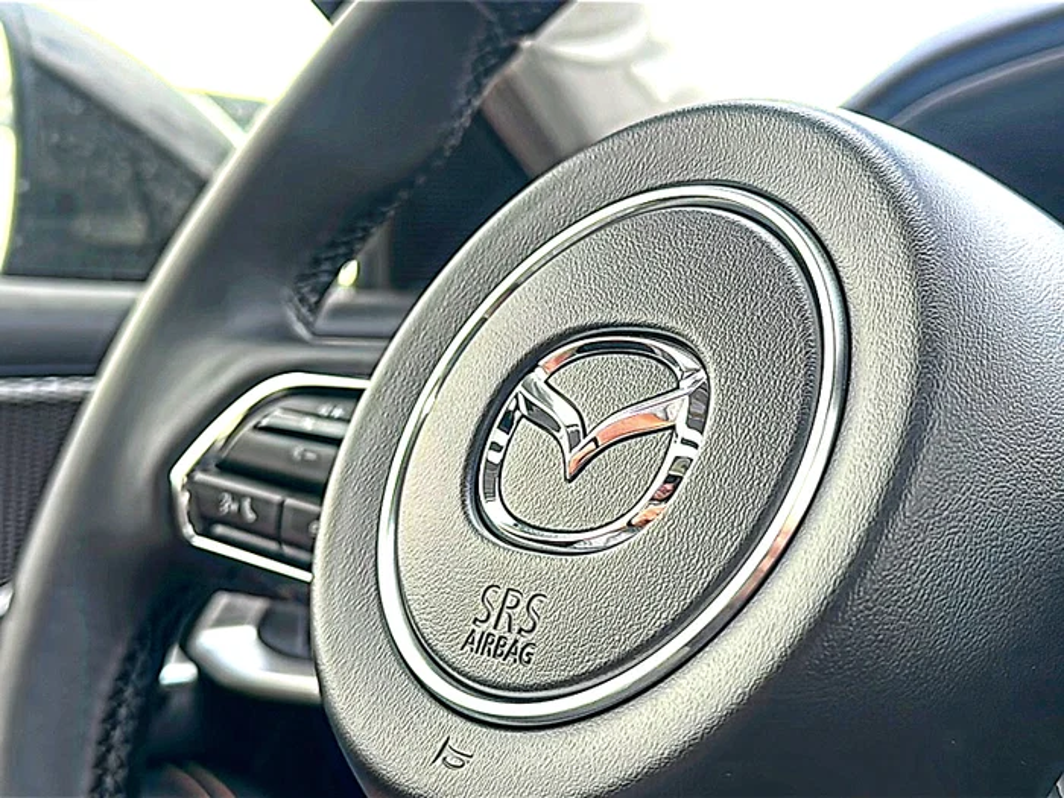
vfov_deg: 33.6
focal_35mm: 43
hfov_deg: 43.9
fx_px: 1322
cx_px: 532
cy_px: 399
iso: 64
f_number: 1.78
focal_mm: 6.86
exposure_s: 1/205
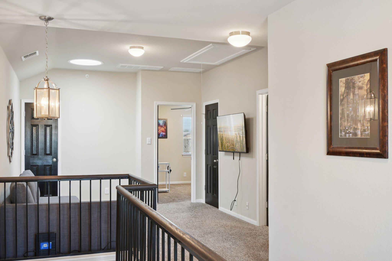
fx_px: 392
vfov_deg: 36.9
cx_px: 196
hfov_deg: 53.1
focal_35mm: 36
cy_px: 130
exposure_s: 1/15
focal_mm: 24
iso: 400
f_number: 8
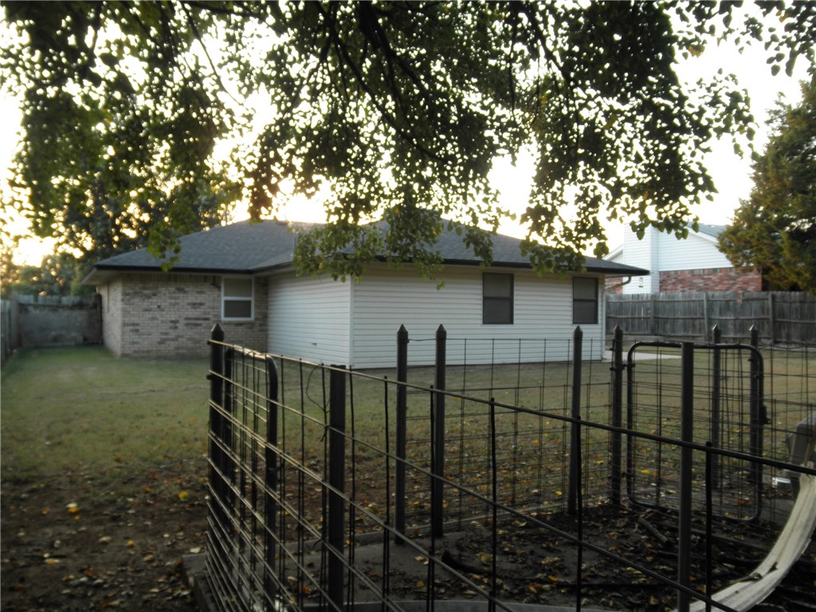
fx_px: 660
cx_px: 408
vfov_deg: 49.7
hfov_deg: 63.4
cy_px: 306
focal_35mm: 28
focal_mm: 5
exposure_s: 1/40
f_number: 3
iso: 64
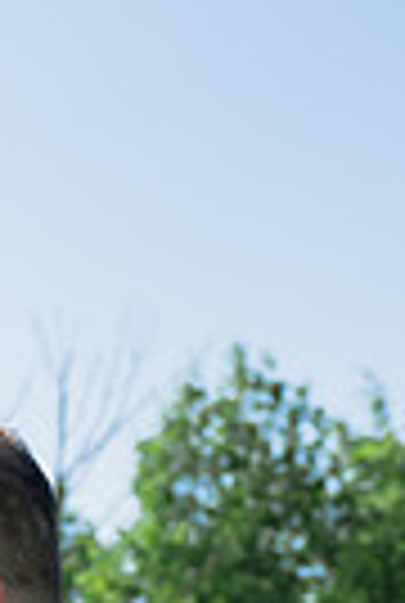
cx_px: -171
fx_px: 3206
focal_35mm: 191
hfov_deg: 7.1
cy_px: 994
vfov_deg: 10.3
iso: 80
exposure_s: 1/500
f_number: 4
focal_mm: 38
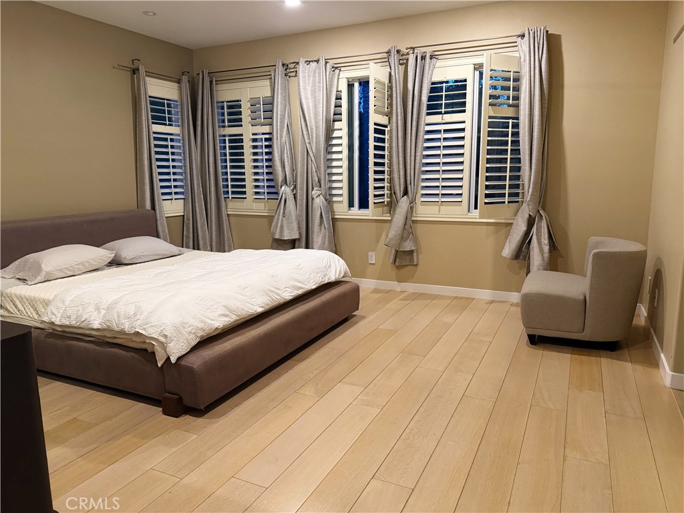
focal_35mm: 24
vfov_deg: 56.8
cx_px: 342
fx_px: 474
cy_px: 256
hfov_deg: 71.6
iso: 500
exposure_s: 1/60
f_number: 1.78
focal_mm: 6.76
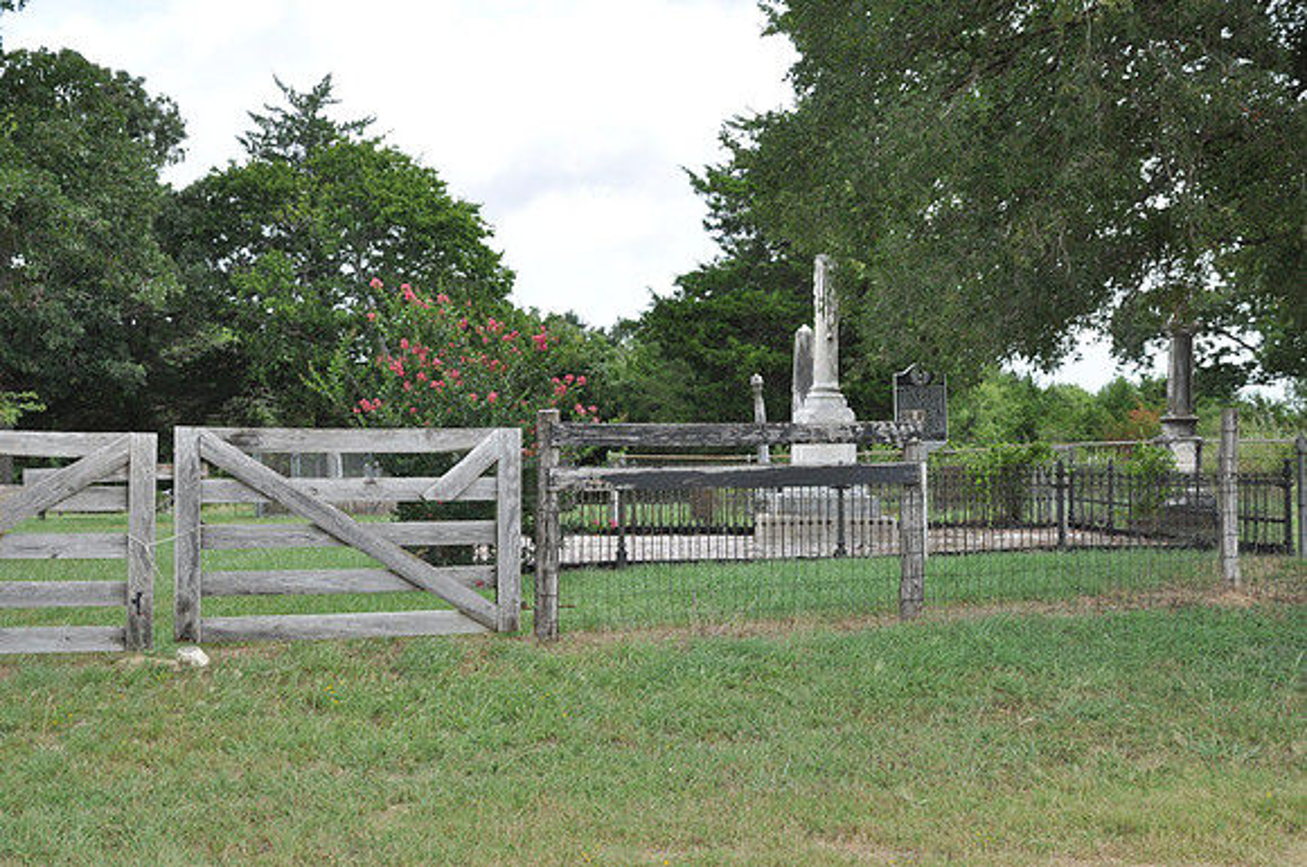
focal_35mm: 39
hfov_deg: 49.6
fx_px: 1414
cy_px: 434
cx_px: 654
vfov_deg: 34.1
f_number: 8
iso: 200
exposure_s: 1/60
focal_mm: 26
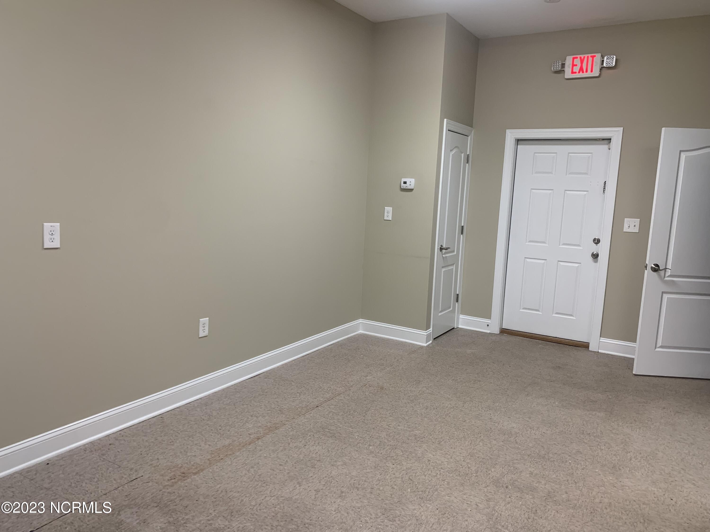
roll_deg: -1.1
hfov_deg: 67.3
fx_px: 533
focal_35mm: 26
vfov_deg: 53.1
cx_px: 355
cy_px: 266
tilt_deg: -8.9
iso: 80
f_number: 1.8
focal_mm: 4.25
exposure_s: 1/60
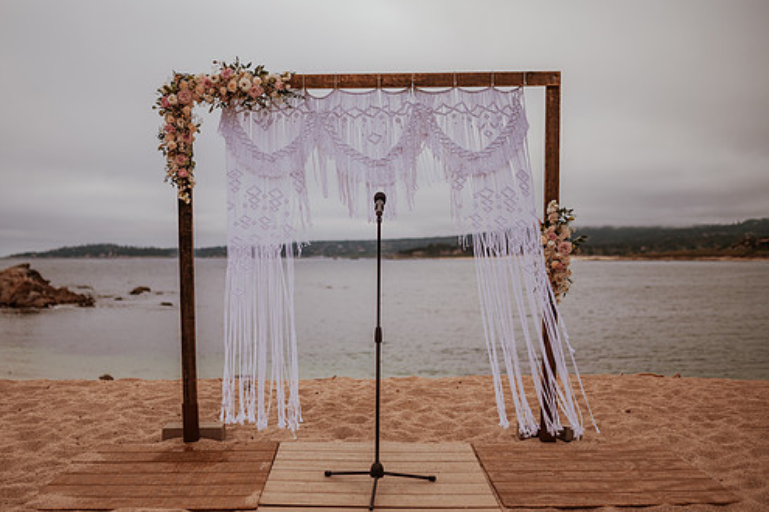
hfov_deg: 47.3
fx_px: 876
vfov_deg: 32.6
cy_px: 254
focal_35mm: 41
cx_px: 336
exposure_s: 1/3200
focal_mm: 35
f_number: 1.4
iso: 160
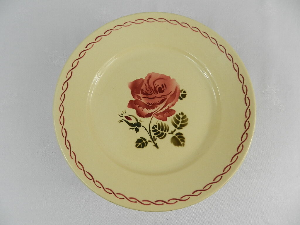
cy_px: 112
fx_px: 199
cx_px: 150
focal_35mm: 23
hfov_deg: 73.9
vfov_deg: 58.9
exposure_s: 1/250
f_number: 3.4
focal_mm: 4
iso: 160
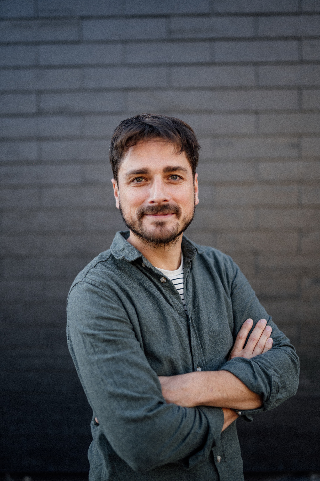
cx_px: 160
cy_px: 240
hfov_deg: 37.9
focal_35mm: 35
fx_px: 467
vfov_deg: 54.4
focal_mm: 35
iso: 100
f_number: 1.4
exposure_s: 1/640
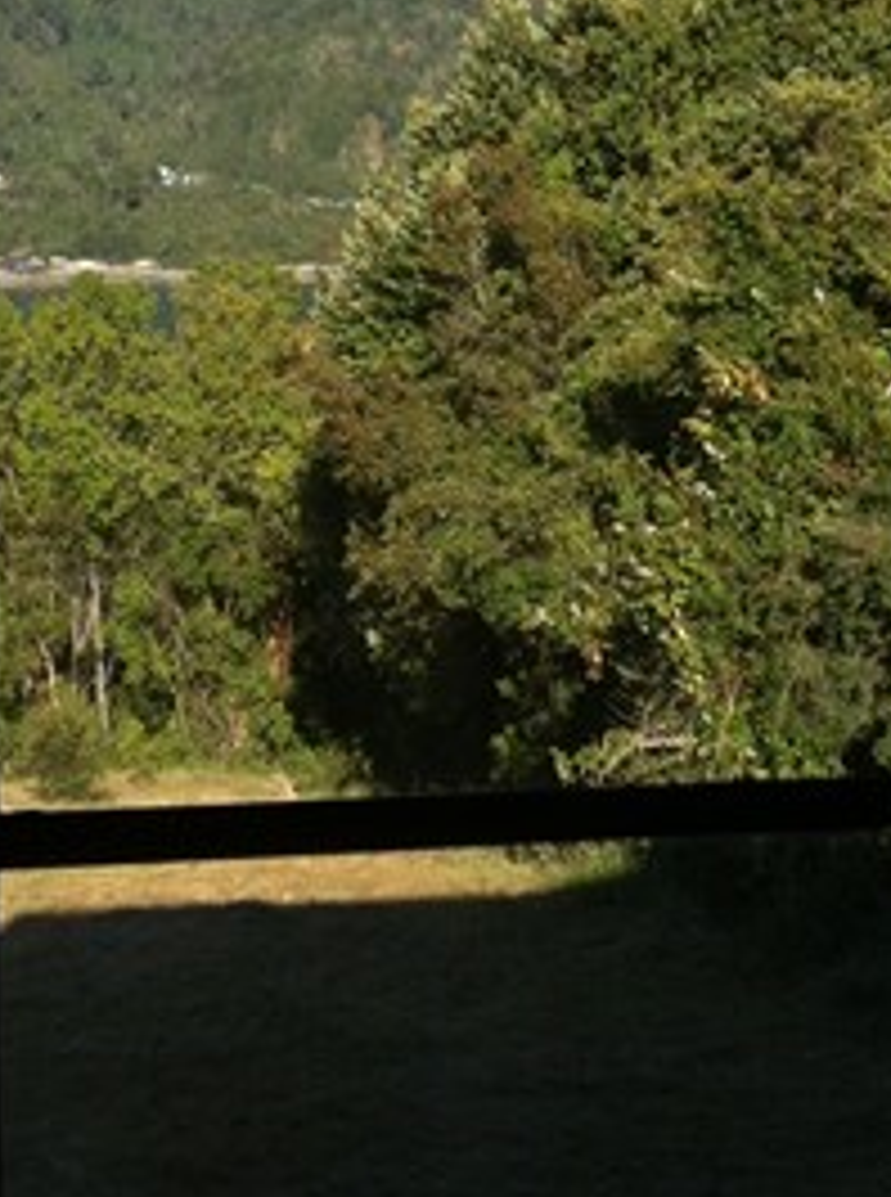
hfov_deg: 18.5
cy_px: 315
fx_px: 2724
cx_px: 662
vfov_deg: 24.5
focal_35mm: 79
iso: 80
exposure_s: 1/1257
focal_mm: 3.85
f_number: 2.8
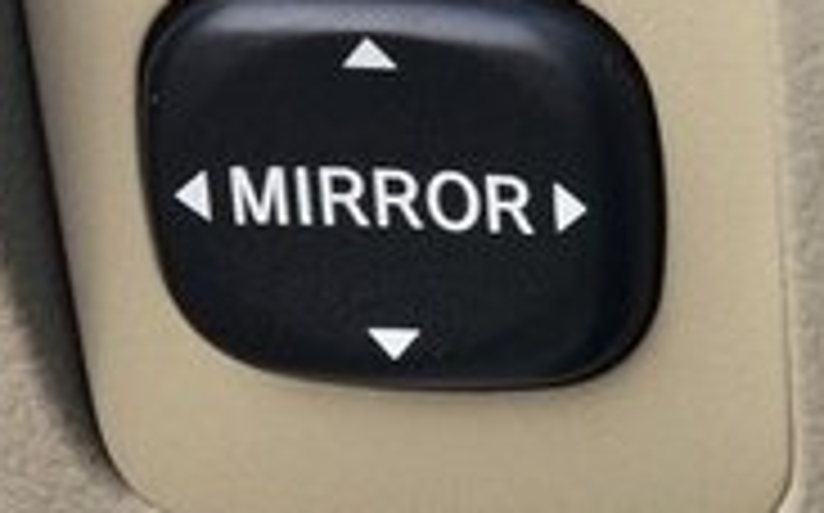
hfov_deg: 16.2
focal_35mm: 111
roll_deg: -1.3
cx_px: 1423
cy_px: 223
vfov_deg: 11.8
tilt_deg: -21.0
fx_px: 2490
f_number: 2.2
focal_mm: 4.15
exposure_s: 1/100
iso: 50
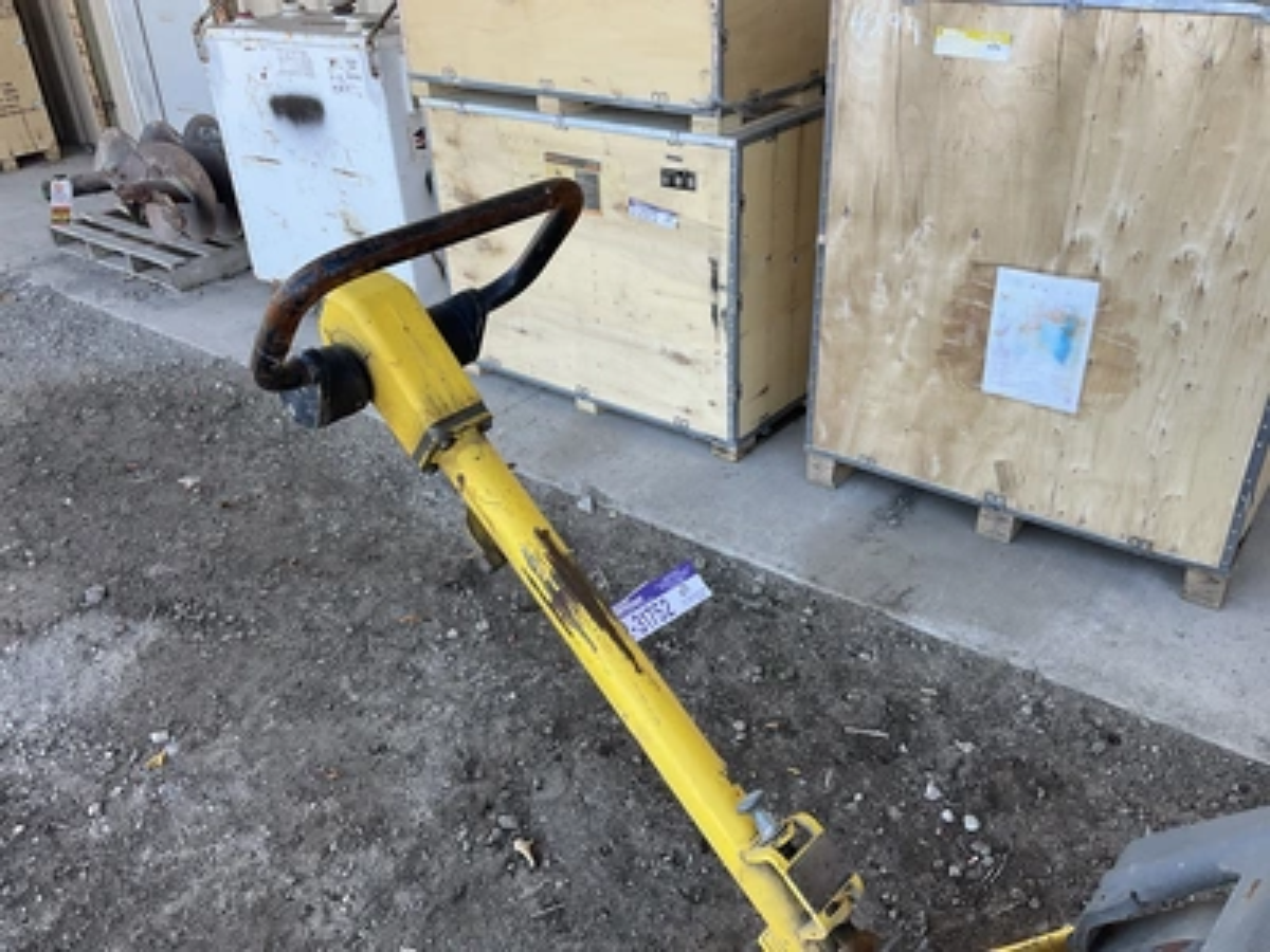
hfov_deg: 61.7
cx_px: 635
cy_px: 476
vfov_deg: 48.2
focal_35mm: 29
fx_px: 1064
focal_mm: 3
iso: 20
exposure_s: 1/148
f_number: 1.8
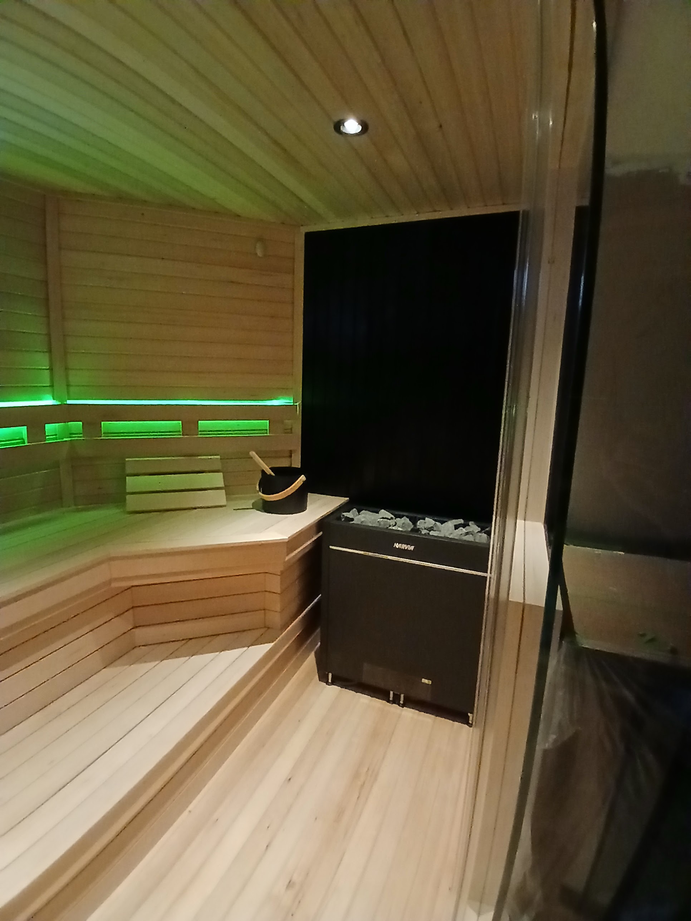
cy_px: 460
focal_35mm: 17
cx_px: 346
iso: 1250
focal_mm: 1.4
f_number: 2.2
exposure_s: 1/15
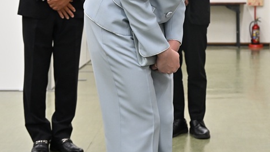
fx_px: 852
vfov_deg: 10.1
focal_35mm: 119
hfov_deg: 17.9
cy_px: -5
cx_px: 209
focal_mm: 54
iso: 2200
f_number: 6.3
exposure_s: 1/160
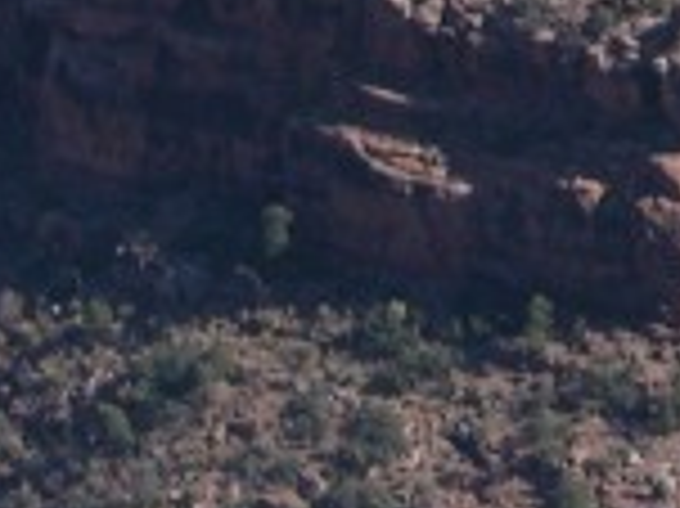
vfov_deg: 1.4
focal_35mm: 1088
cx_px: -1216
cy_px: 1466
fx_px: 21356
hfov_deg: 1.8
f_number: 5.6
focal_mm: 41.1
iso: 50
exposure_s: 1/286
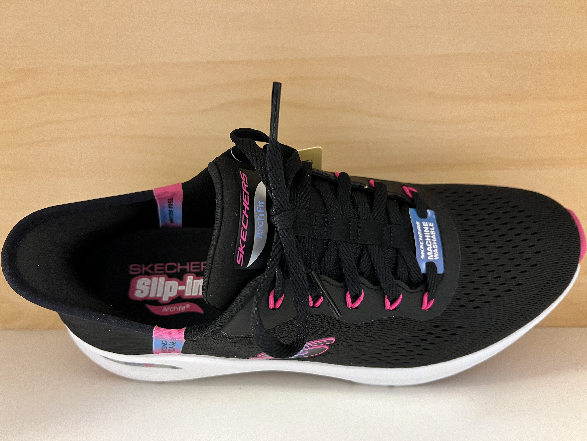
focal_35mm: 26
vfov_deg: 53.1
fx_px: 441
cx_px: 294
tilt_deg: -14.7
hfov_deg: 67.3
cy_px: 220
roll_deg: +2.3
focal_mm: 5.7
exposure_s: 1/33
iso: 400
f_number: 1.5
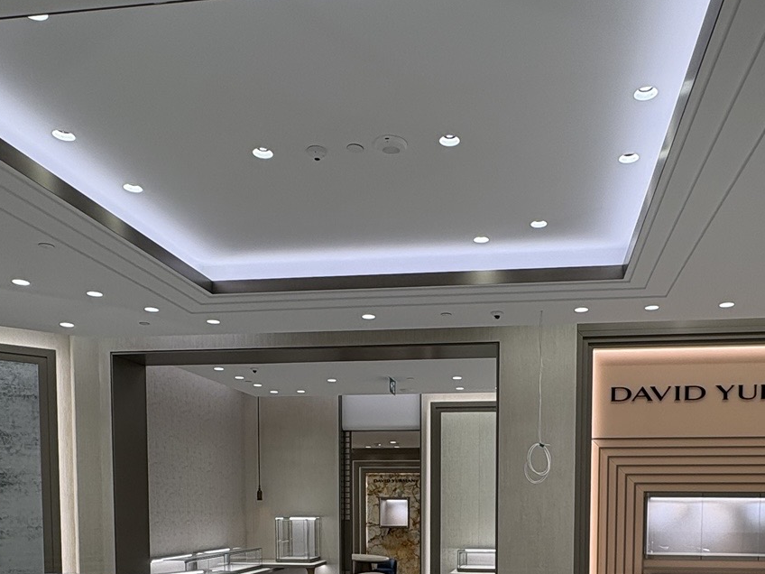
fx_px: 729
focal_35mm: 33
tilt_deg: -2.4
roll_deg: -0.2
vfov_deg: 38.9
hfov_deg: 55.1
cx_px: 441
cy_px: 549
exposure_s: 1/131
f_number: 2.2
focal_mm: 2.22
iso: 40
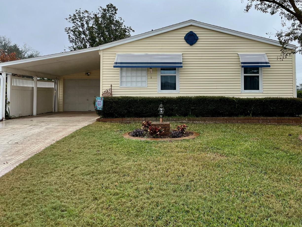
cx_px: 178
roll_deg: +0.8
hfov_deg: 53.7
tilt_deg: +2.2
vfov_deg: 41.4
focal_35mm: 34
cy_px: 79
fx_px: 297
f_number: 1.6
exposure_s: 1/1536
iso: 50
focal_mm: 5.1
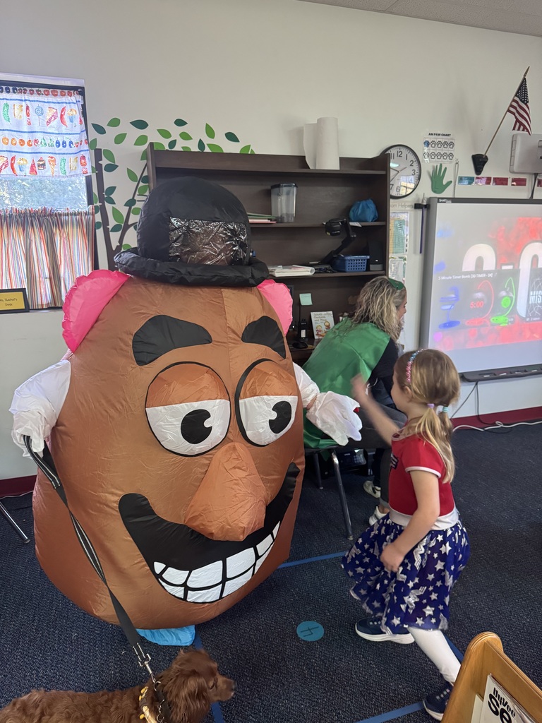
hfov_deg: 56.8
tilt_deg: -13.4
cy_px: 362
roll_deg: +0.9
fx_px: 501
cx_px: 271
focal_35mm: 24
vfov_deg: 71.6
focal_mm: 6.76
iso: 640
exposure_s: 1/60
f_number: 1.78
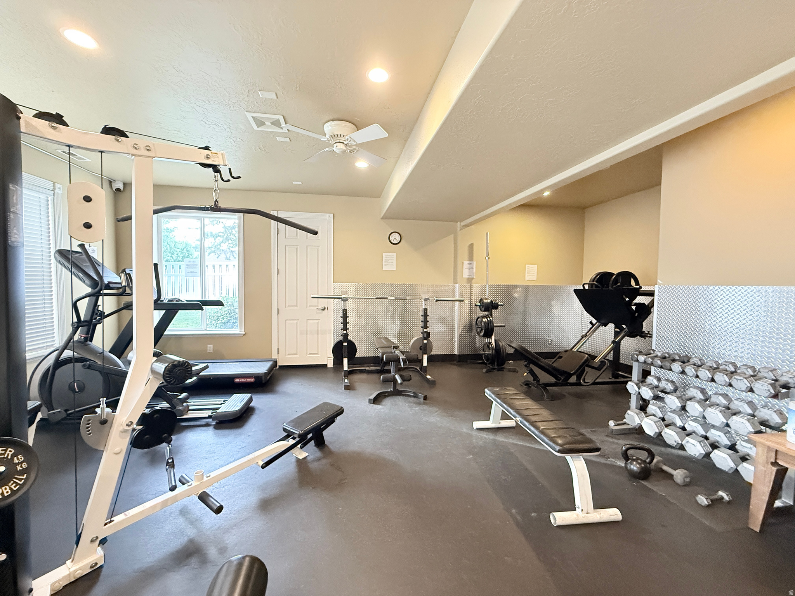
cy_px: 298
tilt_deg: -2.0
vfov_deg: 85.7
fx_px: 322
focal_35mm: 14
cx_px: 398
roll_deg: -0.9
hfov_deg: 102.1
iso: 640
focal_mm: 2.22
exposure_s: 1/60
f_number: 2.2
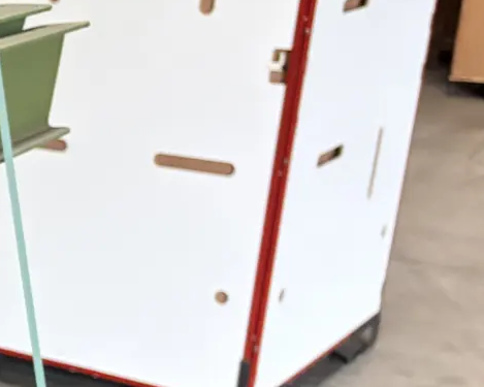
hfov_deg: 15.1
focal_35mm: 104
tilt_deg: -19.2
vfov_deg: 14.7
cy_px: 333
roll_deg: +1.2
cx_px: -472
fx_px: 1489
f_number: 1.6
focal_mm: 5.96
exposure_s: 1/50
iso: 500
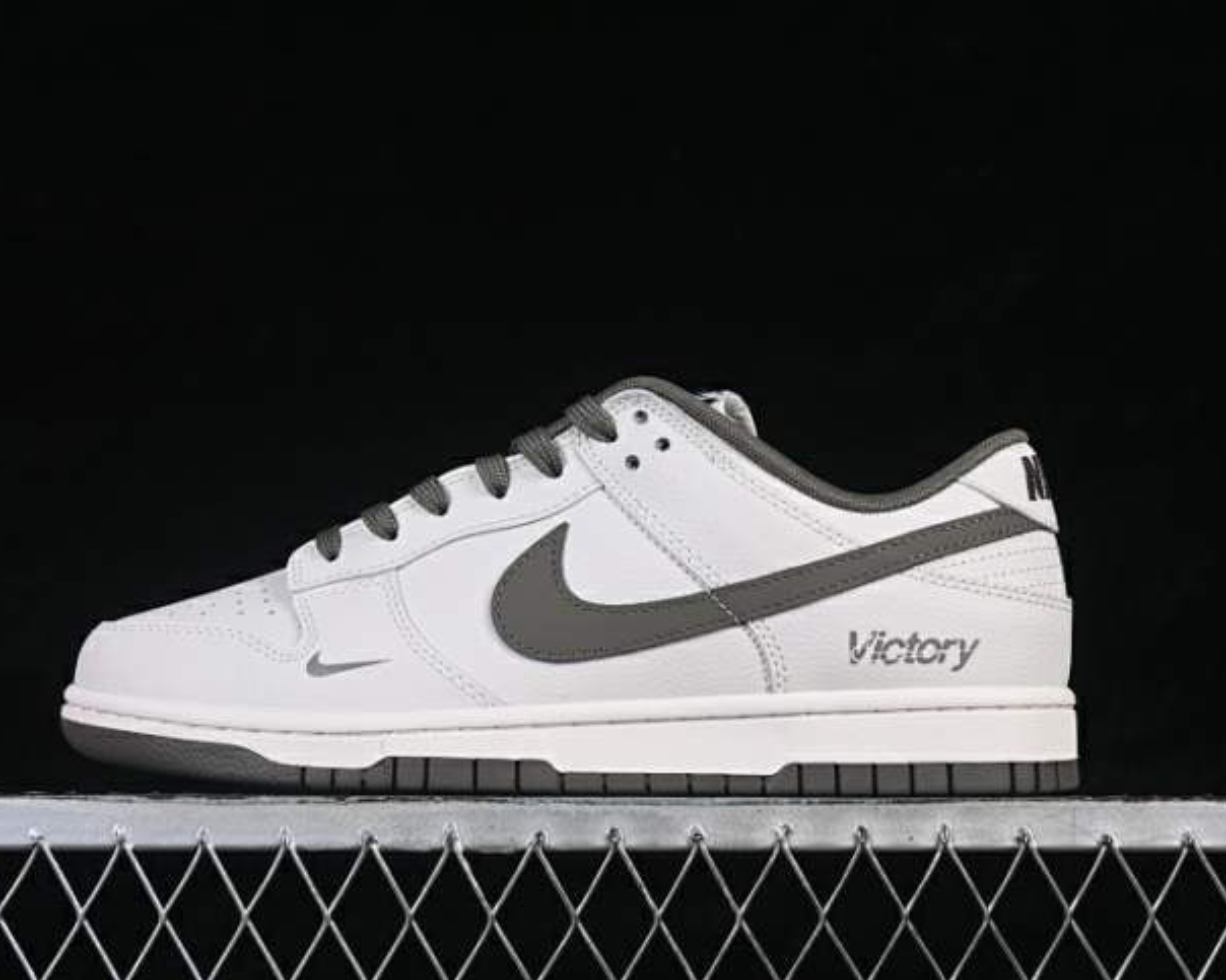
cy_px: 491
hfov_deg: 22.5
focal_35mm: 85
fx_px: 3084
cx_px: 583
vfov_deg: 18.1
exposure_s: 1/80
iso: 160
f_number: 8
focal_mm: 50
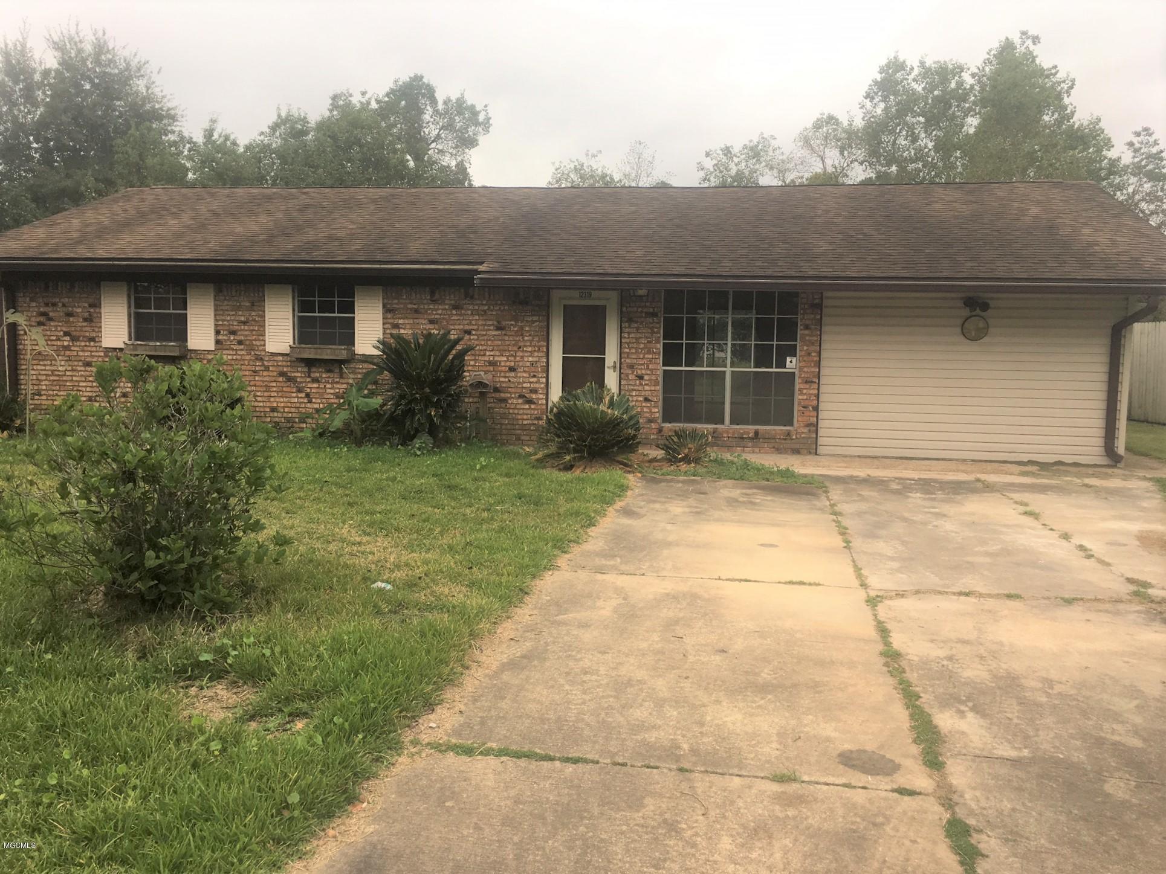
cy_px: 437
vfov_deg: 48.2
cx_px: 583
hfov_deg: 61.7
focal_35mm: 29
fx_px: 977
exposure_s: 1/120
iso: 25
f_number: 2.2
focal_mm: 4.15
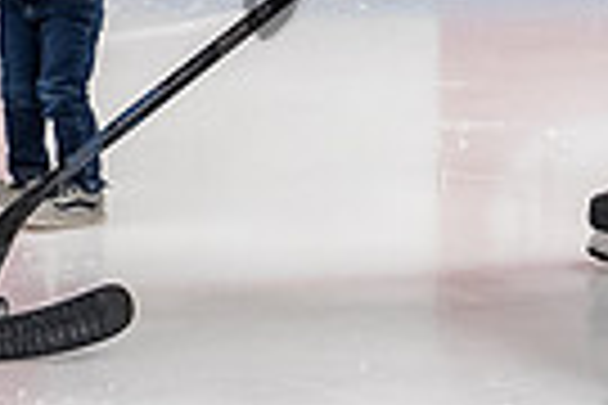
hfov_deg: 9.6
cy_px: -284
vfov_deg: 6.3
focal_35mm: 213
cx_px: 7
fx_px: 3597
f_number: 4
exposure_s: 1/250
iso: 1600
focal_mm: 28
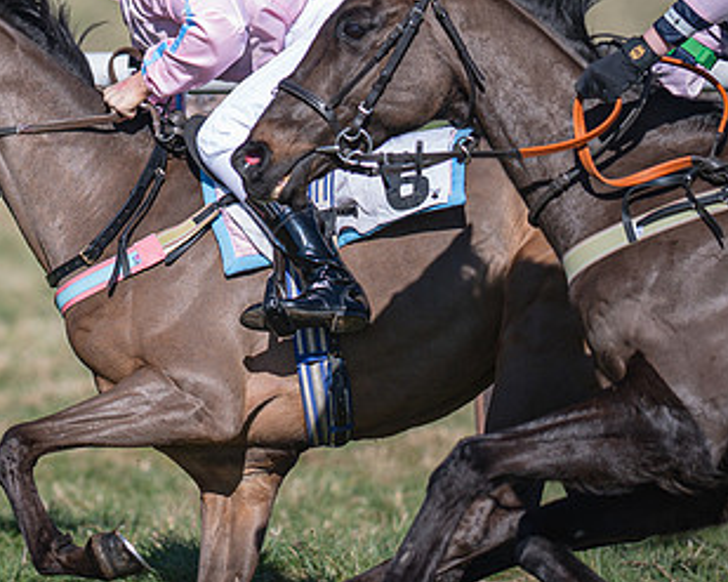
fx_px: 10274
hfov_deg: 4.1
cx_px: 86
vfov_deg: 3.2
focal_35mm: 477
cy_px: 172
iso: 50
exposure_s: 1/4000
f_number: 1.8
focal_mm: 135
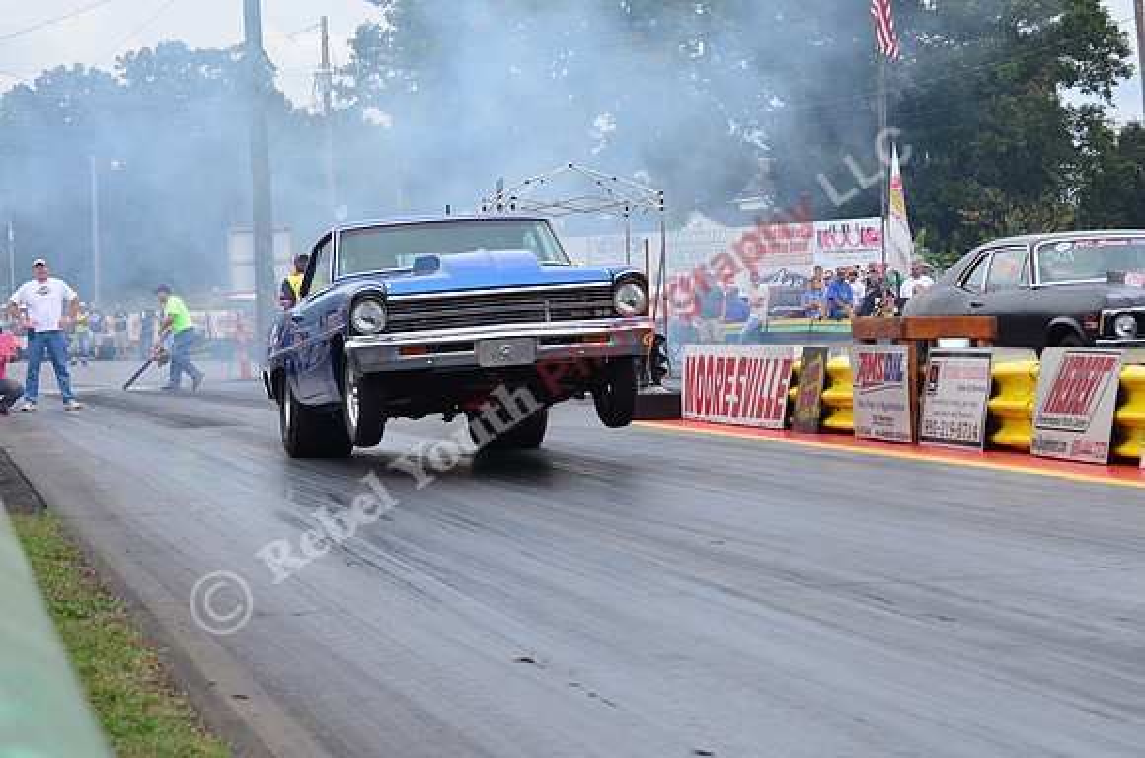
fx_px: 3808
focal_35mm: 120
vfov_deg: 11.4
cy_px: 379
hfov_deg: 17.1
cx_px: 572
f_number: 9
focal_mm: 80
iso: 1000
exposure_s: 1/1250
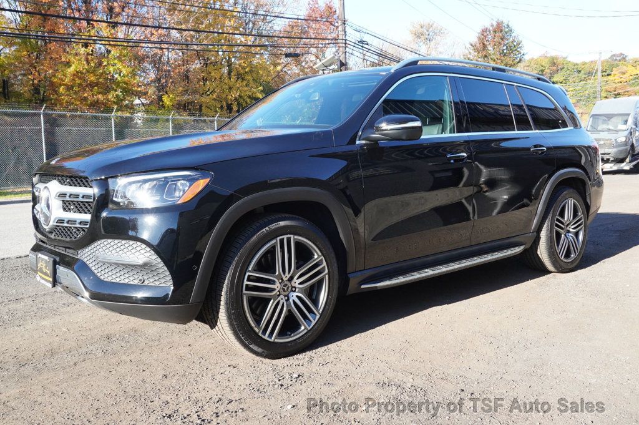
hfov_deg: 57.3
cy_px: 212
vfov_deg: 39.9
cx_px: 320
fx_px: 585
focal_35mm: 33
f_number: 9
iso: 800
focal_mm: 22
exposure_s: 1/250
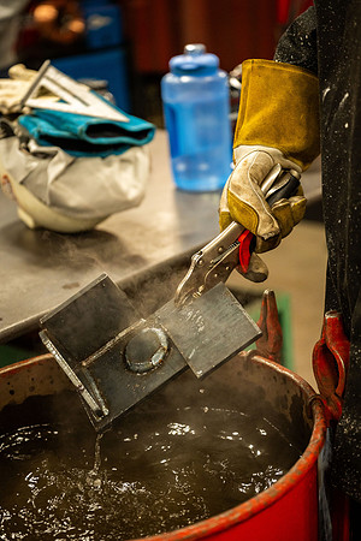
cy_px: 270
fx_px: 902
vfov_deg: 33.4
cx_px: 180
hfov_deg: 22.6
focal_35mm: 60
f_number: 2.8
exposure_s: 1/400
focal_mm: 60
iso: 640
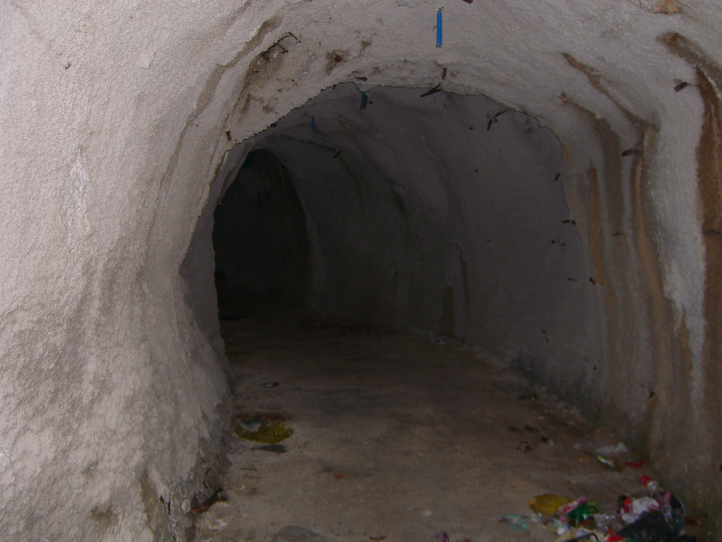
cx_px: 361
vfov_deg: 37.7
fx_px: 793
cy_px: 271
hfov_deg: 49.0
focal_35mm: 38
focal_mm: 7.9
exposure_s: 1/60
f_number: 2.8
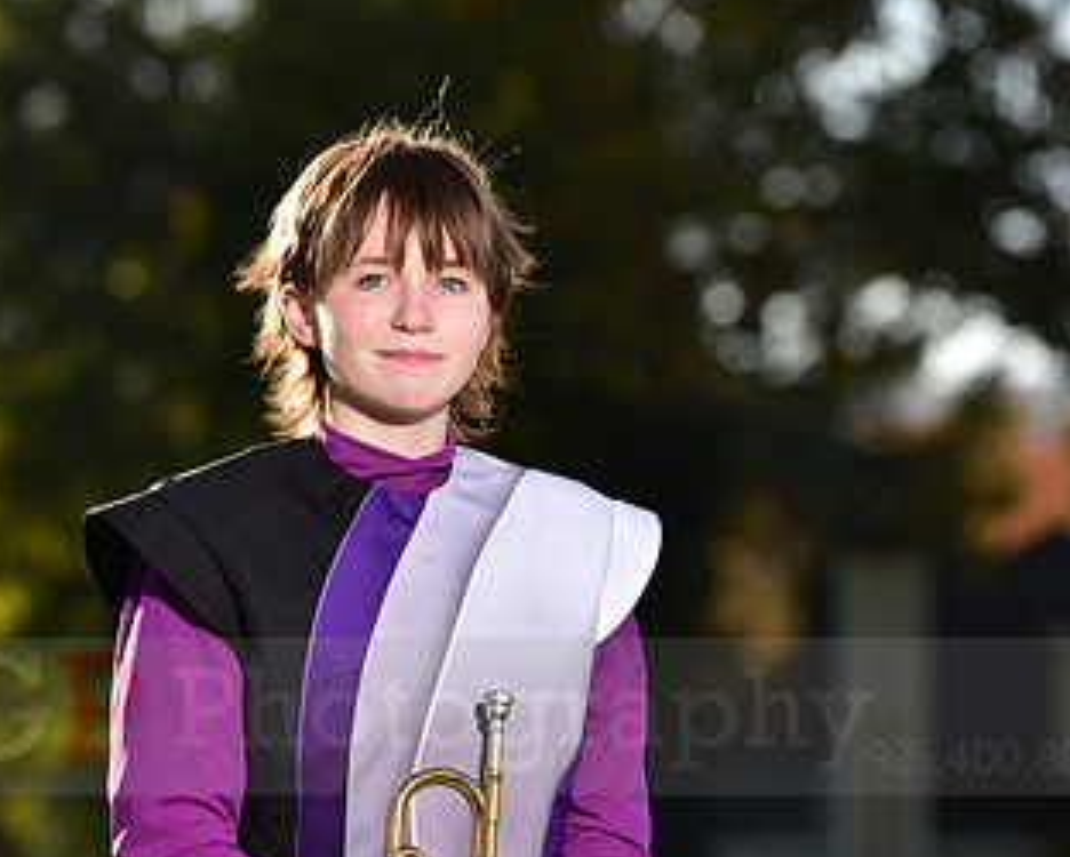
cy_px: 686
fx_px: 11059
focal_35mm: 349
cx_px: 420
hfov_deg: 5.5
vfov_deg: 4.4
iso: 80
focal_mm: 200
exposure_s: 1/250
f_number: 5.6
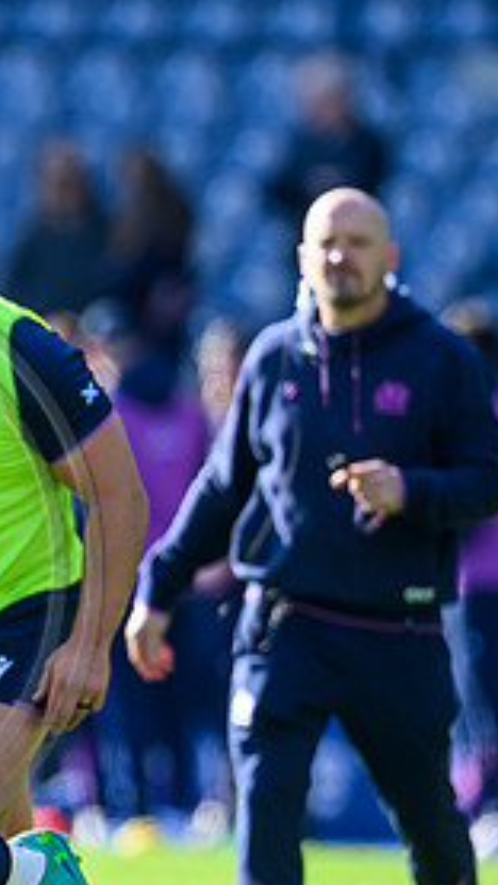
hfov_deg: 0.9
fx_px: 32460
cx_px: -41
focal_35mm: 1384
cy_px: 451
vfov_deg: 1.6
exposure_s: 1/2000
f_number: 3.5
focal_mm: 400
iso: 500
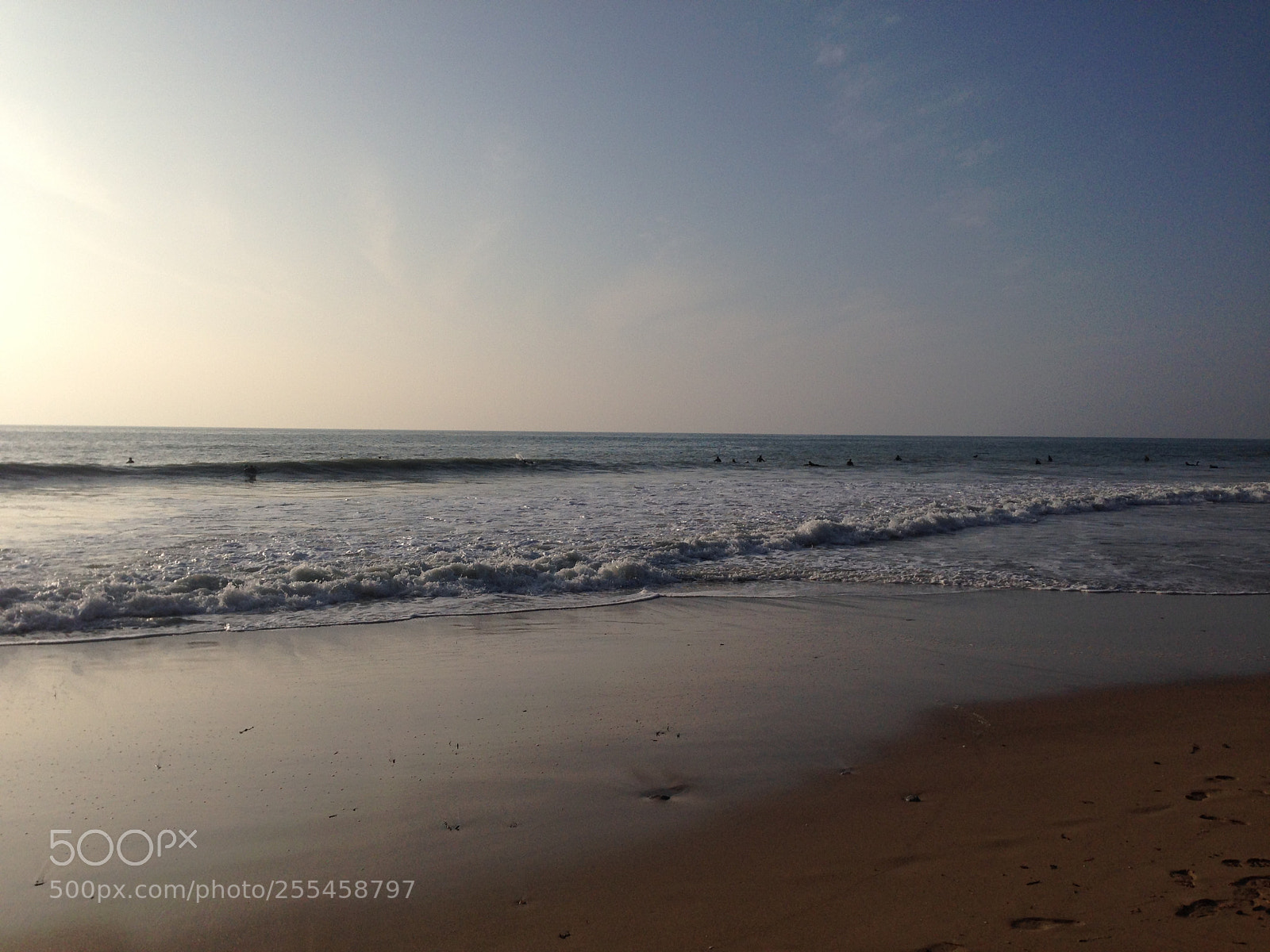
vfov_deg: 42.9
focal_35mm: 33
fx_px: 1211
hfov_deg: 55.4
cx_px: 635
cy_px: 476
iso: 50
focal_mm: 4.12
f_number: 2.4
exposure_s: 1/5435
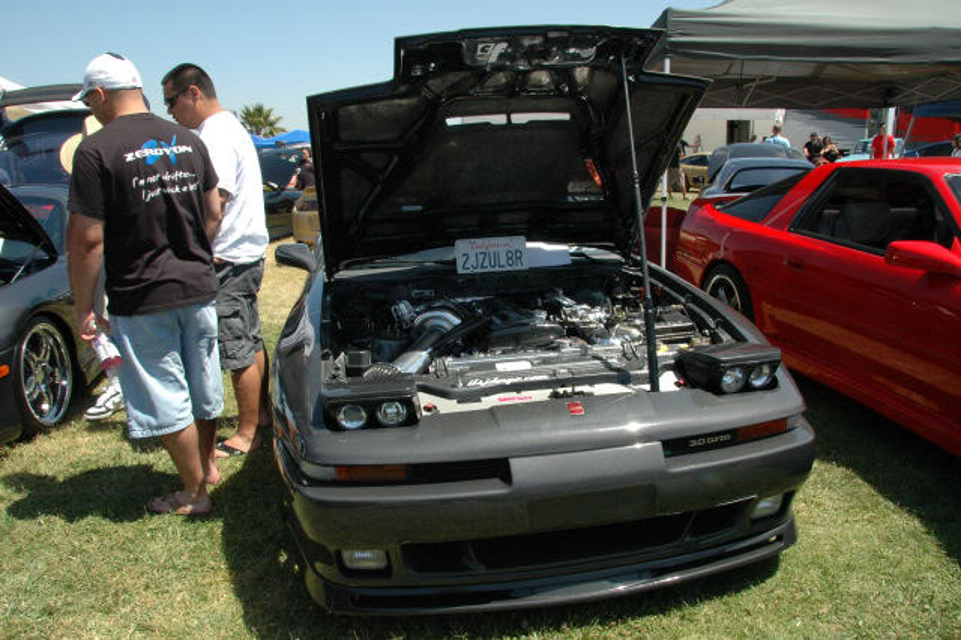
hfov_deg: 67.4
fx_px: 720
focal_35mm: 27
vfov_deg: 47.9
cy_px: 320
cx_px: 480
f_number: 14
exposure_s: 1/100
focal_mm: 18
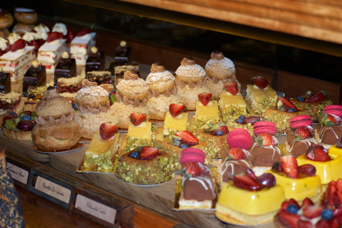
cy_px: 114
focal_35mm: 82
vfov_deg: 16.6
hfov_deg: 24.6
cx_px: 171
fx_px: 784
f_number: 5
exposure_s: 1/125
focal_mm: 55
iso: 400
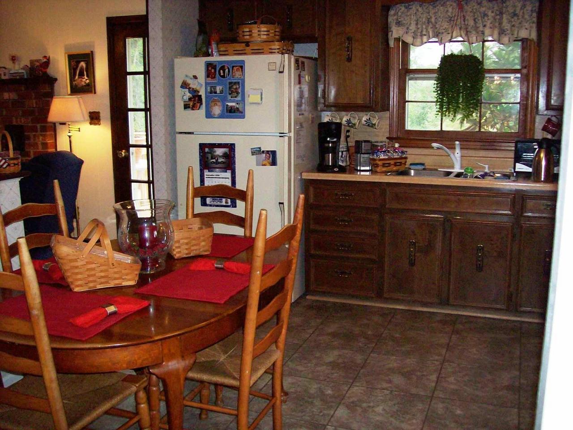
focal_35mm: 36
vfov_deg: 39.7
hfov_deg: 51.4
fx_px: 596
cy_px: 215
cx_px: 286
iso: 140
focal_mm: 6
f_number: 2.7
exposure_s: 1/64
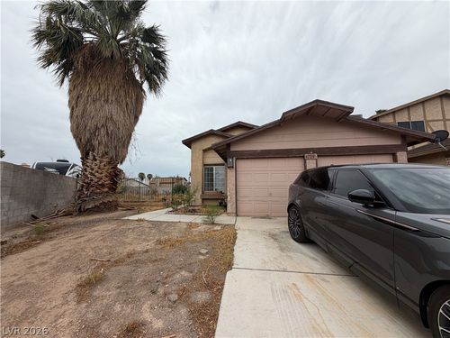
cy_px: 169
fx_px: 182
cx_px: 225
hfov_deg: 102.1
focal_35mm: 14
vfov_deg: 85.7
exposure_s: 1/770
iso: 32
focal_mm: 2.22
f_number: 2.2
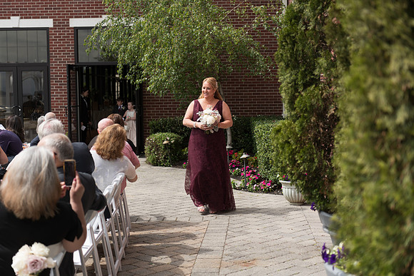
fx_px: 644
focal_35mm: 56
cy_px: 138
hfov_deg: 35.6
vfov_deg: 24.2
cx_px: 207
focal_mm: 56
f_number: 2.8
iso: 64
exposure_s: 1/800
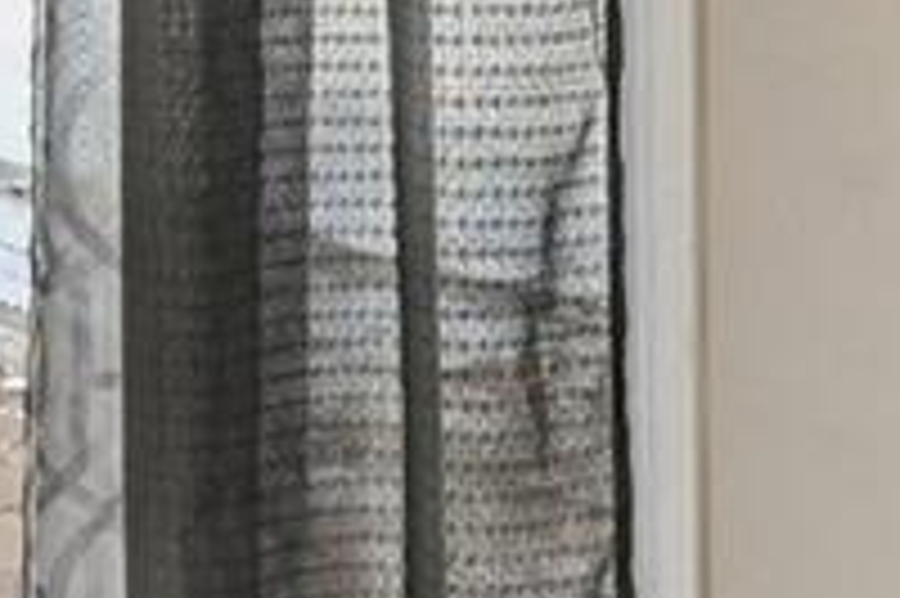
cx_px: -886
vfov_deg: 11.2
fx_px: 2798
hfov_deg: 15.0
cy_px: -535
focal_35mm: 112
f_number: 10
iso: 400
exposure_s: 1/15
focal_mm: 14
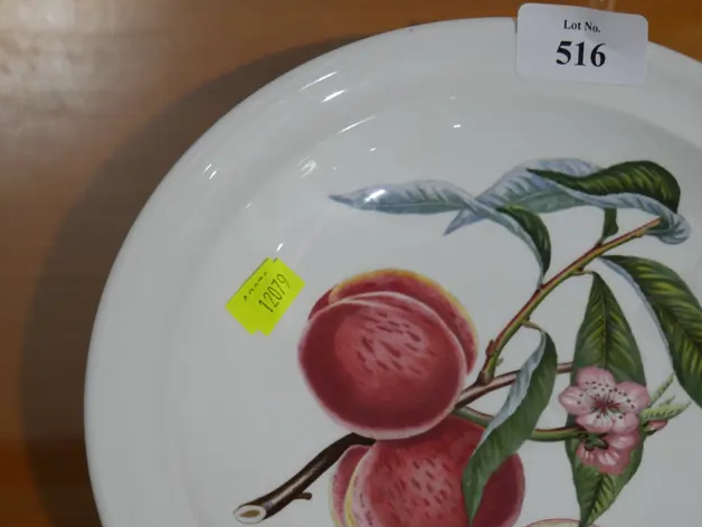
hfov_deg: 30.7
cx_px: 529
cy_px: 417
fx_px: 1257
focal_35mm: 62
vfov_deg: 23.3
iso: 250
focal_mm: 19
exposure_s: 1/60
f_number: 4.1
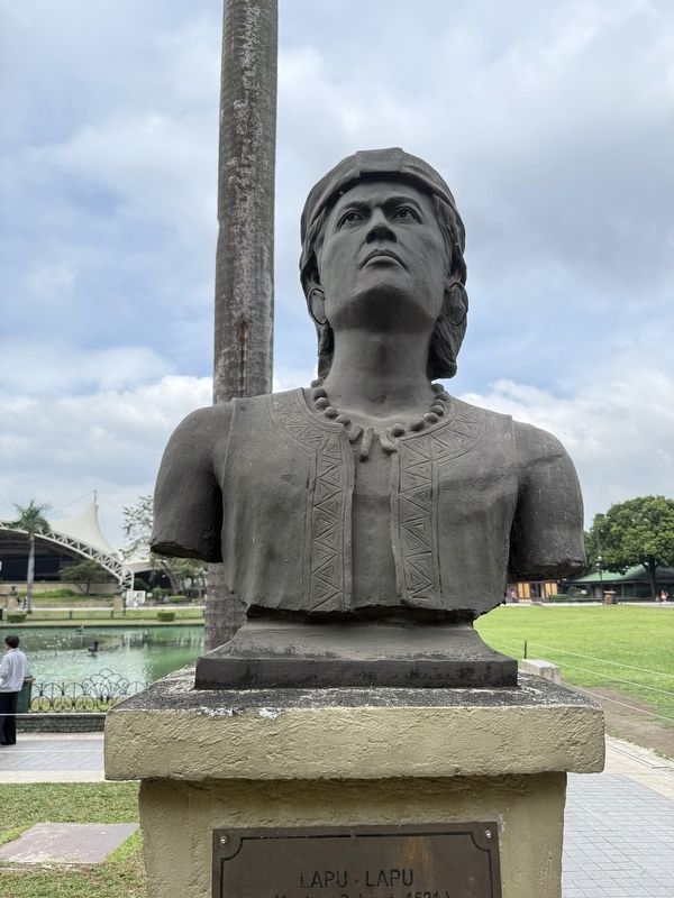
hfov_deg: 56.8
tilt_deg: +12.9
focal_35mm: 24
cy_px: 449
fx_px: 623
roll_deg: +0.6
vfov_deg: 71.6
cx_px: 337
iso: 100
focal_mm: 6.76
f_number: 1.78
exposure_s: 1/1553
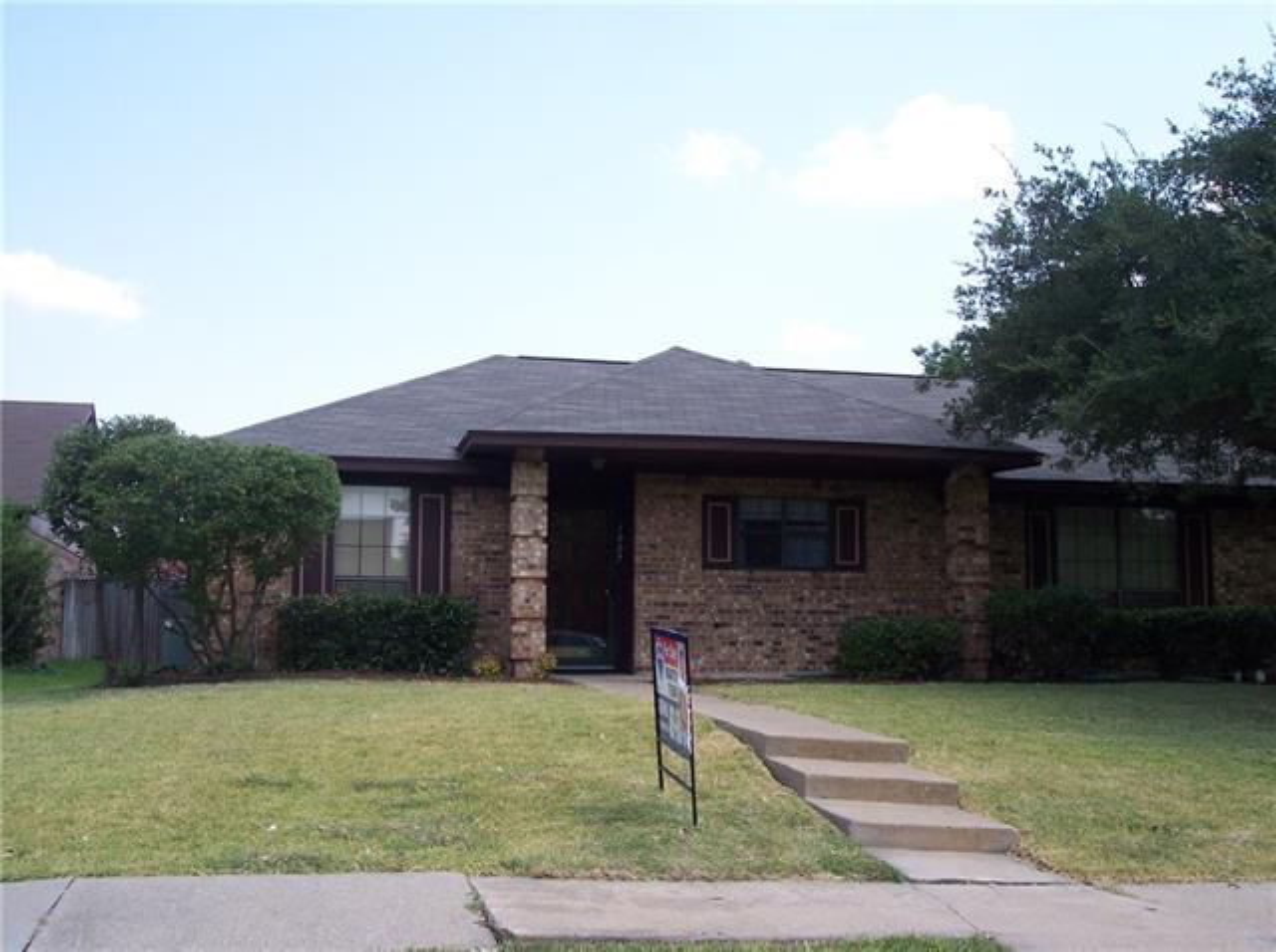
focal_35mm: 38
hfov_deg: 49.0
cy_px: 476
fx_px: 1399
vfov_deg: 37.6
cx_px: 638
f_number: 4.8
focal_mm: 8
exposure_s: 1/350
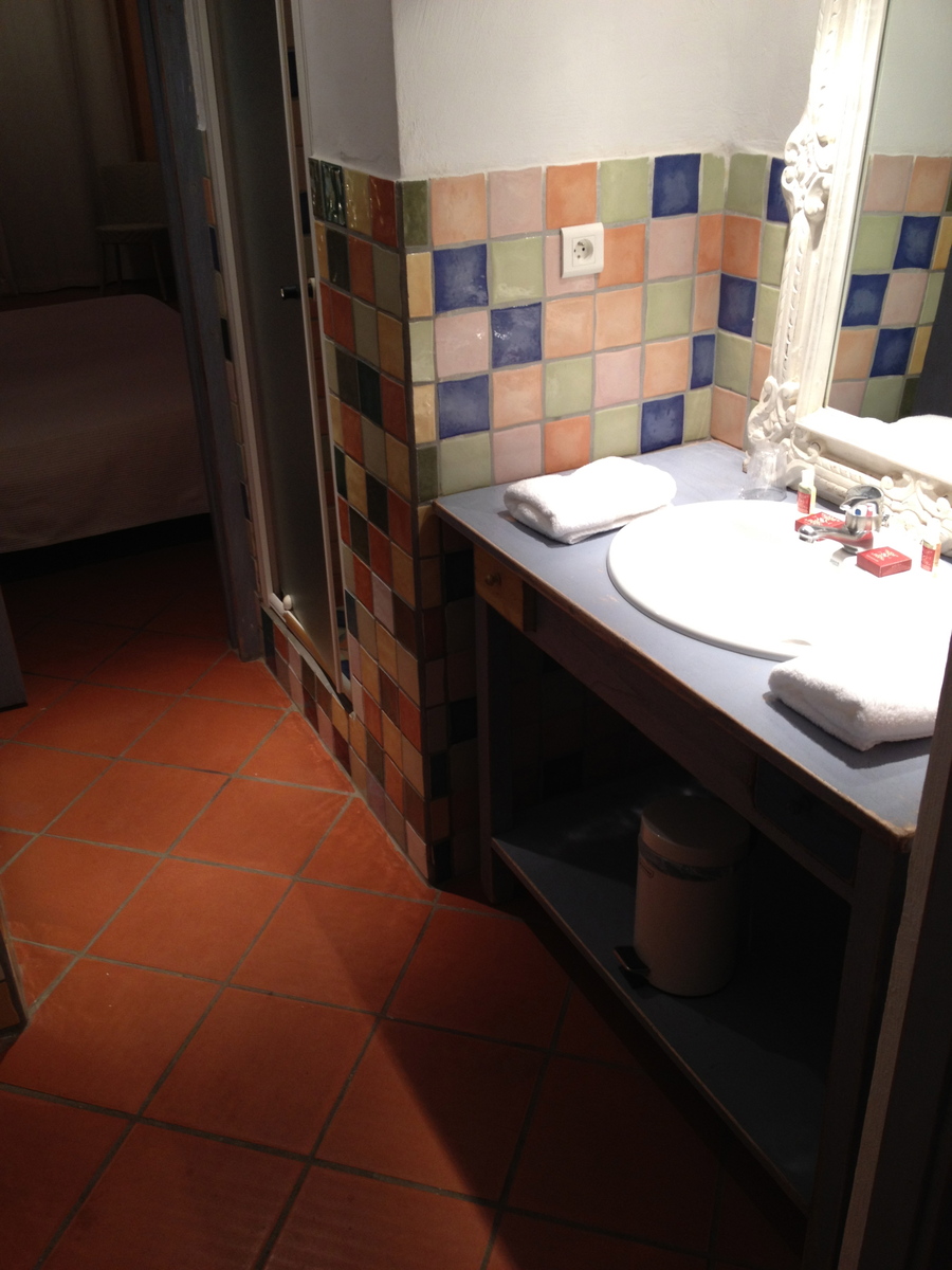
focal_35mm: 35
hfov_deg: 40.7
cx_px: 476
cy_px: 635
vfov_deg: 52.6
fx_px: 1283
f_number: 2.4
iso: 80
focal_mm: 4.28
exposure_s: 1/20
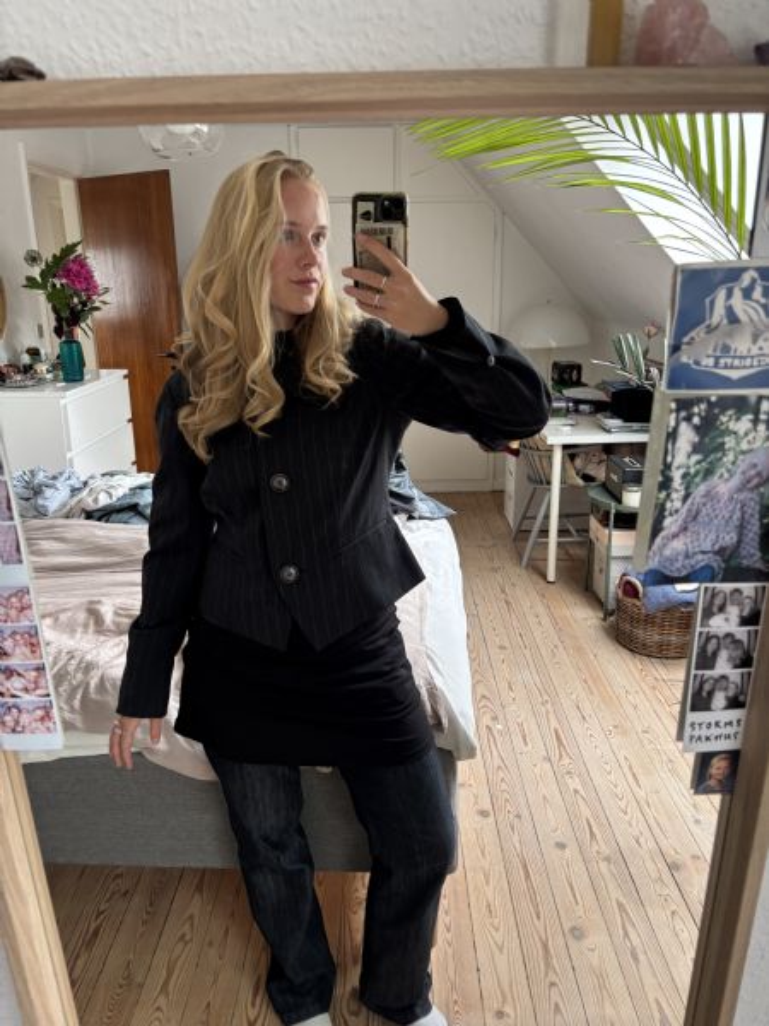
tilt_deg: -22.3
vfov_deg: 67.3
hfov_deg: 53.1
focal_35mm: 26
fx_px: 770
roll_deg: +0.3
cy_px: 513
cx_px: 384
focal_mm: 5.96
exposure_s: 1/121
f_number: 1.6
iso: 125
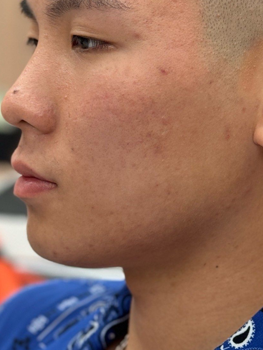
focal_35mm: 119
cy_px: 91
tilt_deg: -7.3
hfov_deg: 12.4
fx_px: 1205
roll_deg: +1.0
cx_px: 170
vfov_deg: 16.5
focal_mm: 6.76
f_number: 1.78
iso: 64
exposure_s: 1/199
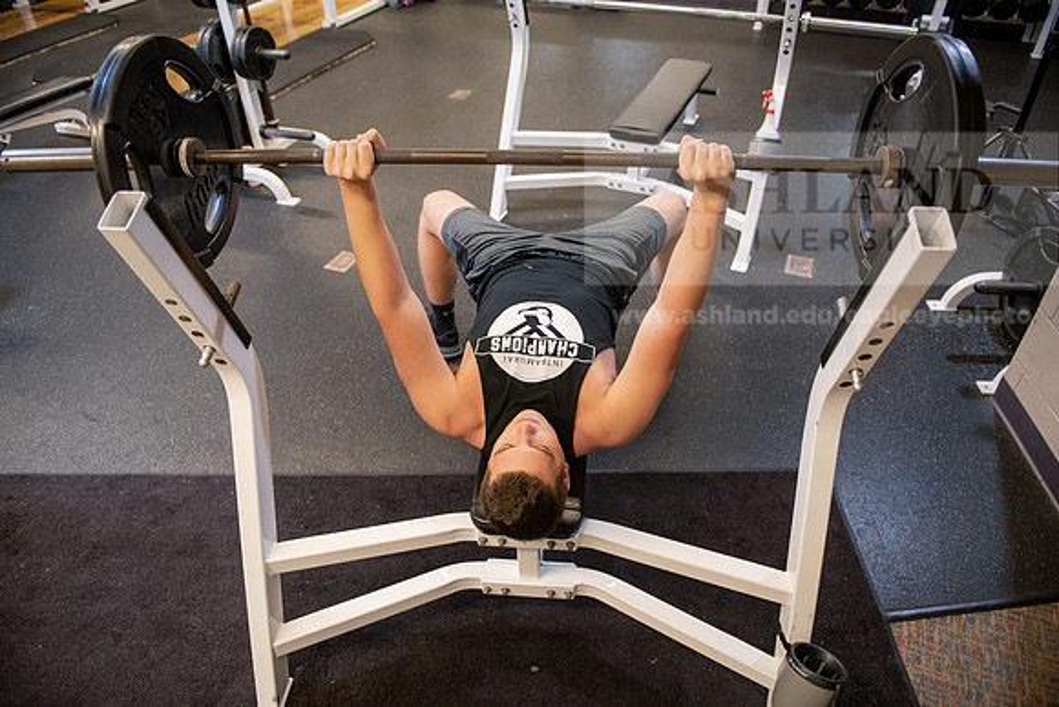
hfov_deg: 73.7
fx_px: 706
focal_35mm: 24
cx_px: 530
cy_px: 354
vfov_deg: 53.2
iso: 1000
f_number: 3.2
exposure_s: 1/200
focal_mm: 24
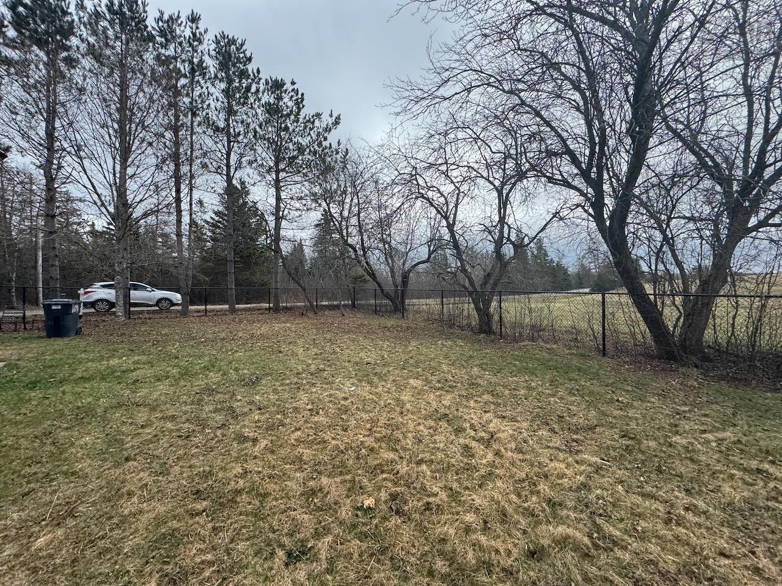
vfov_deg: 85.7
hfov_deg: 102.1
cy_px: 293
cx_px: 391
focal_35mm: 14
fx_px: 316
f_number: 2.2
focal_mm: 2.22
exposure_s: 1/921
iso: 50
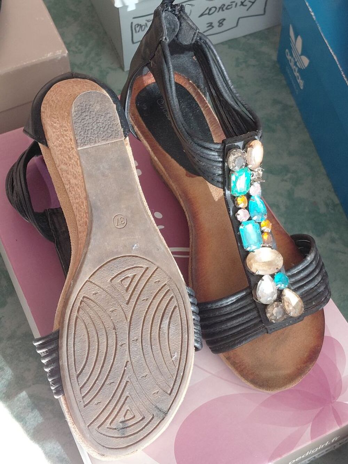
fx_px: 335
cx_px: 174
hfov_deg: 54.9
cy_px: 232
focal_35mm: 25
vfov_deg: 69.4
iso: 160
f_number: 1.8
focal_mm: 4.69
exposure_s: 1/100
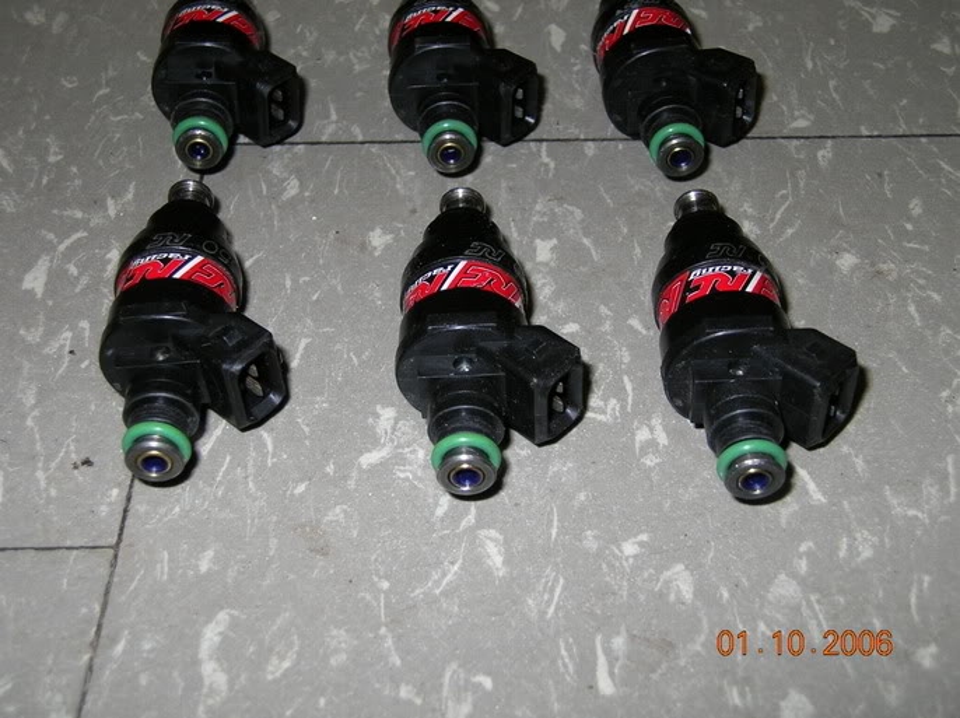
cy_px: 359
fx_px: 1441
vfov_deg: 28.0
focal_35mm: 52
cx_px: 480
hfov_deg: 36.9
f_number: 3
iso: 50
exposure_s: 1/60.1
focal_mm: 8.7
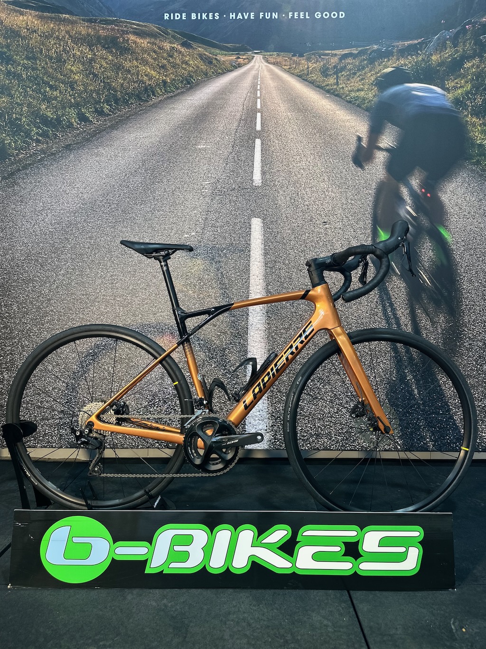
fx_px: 449
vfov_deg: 71.6
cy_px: 324
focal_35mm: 24
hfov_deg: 56.8
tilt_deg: -1.8
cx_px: 243
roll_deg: +0.0
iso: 50
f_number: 1.78
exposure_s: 1/101
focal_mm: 6.86
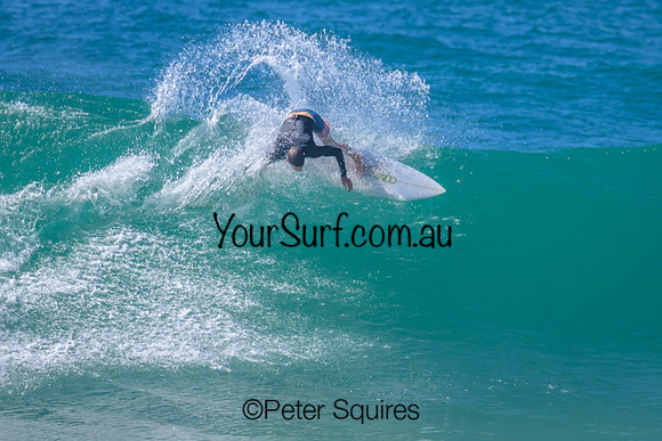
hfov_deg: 2.1
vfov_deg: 1.4
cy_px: 184
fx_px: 18228
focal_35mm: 991
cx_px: 410
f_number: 11
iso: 1100
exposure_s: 1/2000
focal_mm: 800
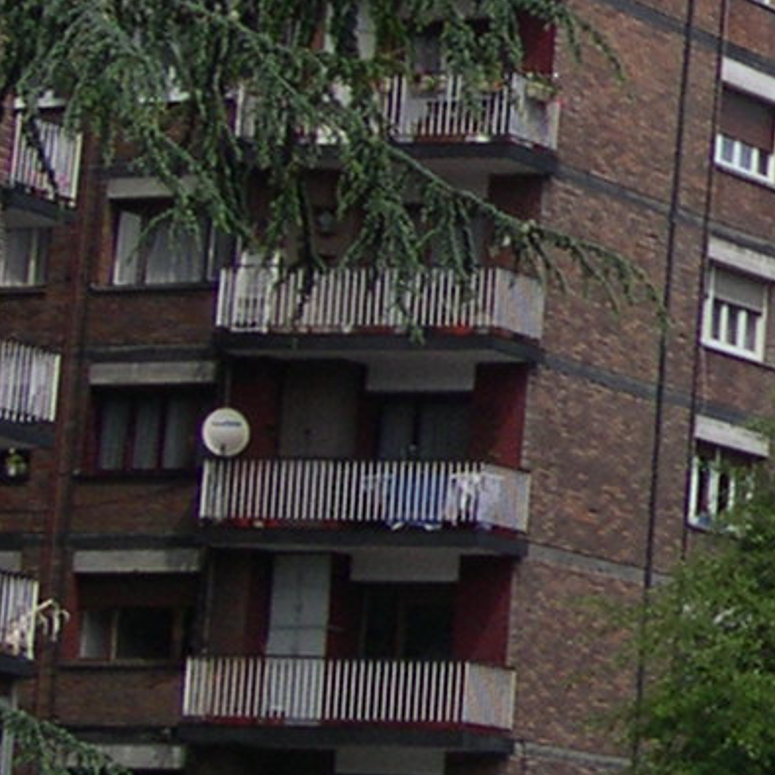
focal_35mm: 193
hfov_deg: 8.2
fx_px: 4889
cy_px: 118
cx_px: 1970
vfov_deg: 9.0
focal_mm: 8
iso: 100
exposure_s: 1/189
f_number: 7.6
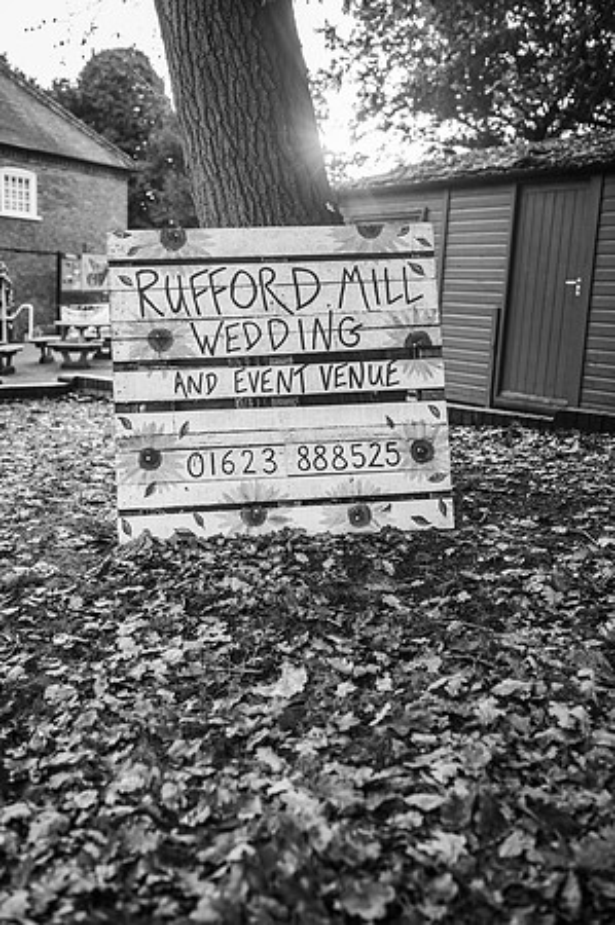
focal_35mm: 35
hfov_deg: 37.8
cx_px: 308
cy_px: 462
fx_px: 899
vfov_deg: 54.5
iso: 100
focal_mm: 35
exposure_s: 1/320
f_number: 2.8
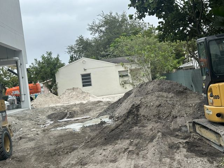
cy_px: 84
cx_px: 112
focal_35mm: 48
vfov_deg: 30.3
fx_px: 311
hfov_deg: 39.7
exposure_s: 1/377
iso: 64
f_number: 1.78
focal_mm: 6.86
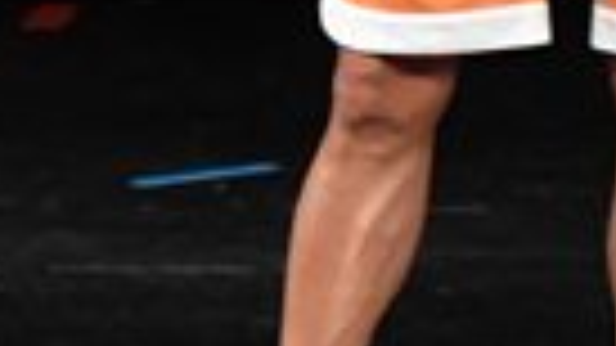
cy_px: -274
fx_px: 24594
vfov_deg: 0.8
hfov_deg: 1.4
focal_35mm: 1506
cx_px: 1495
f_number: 5.6
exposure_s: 1/400
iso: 3200
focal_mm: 170
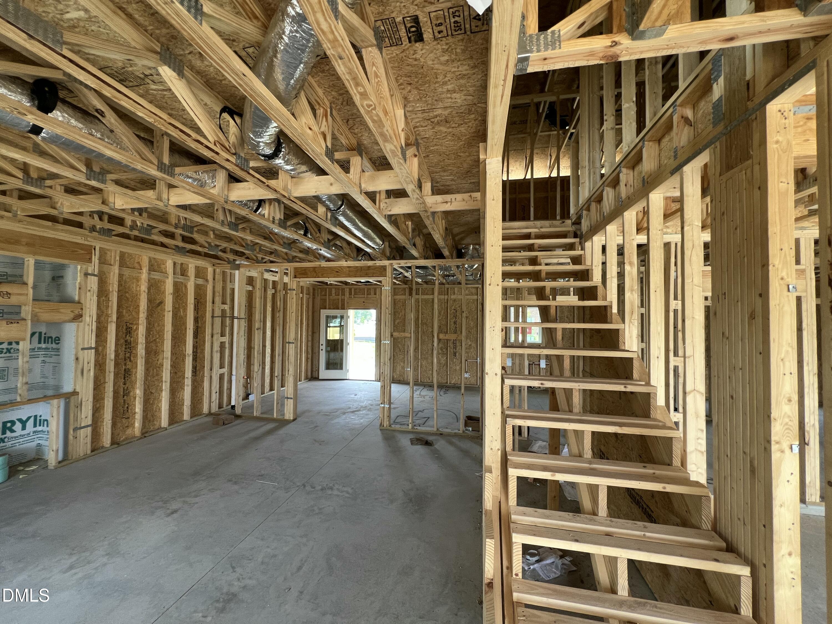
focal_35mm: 13
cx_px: 416
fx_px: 312
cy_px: 312
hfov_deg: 106.2
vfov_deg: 89.9
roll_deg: -1.1
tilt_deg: +0.3
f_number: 1.8
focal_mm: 1.57
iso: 80
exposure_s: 1/99
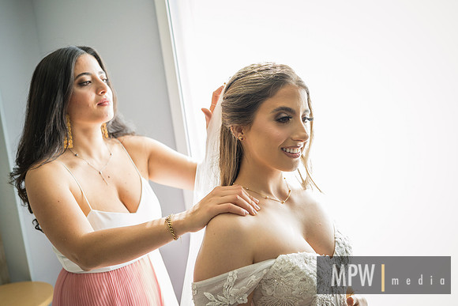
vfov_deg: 37.9
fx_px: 445
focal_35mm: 35
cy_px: 153
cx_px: 229
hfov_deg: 54.4
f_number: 2.8
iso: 400
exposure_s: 1/125
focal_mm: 35
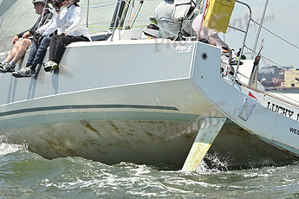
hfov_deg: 10.5
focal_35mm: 195
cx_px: 108
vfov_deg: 7.0
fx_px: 1619
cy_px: 87
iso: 320
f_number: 9
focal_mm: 116
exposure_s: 1/1250
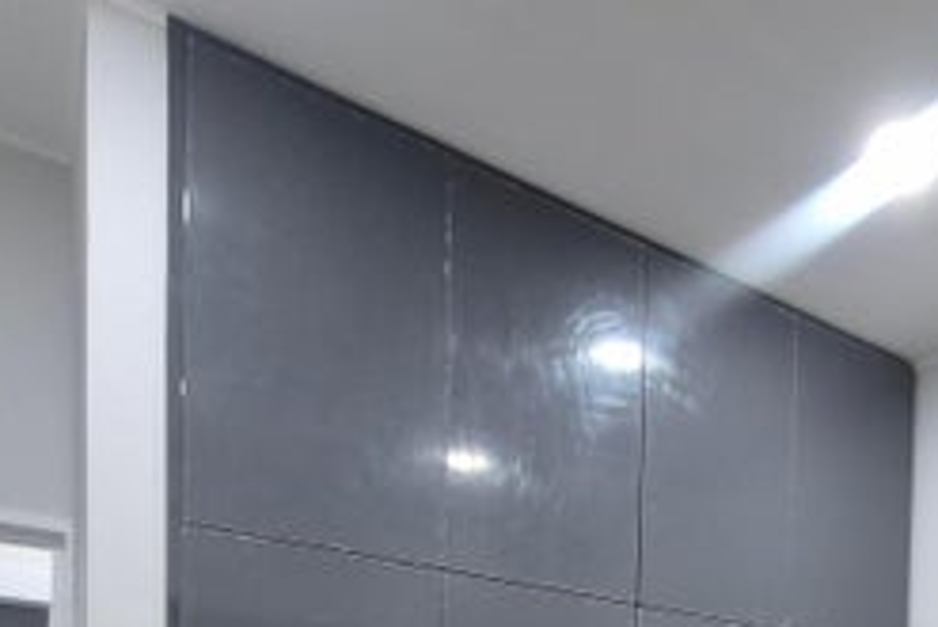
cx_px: 748
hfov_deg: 51.1
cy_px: 851
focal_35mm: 35
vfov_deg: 29.2
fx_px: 912
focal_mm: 1.74
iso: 250
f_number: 2.2
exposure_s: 1/60
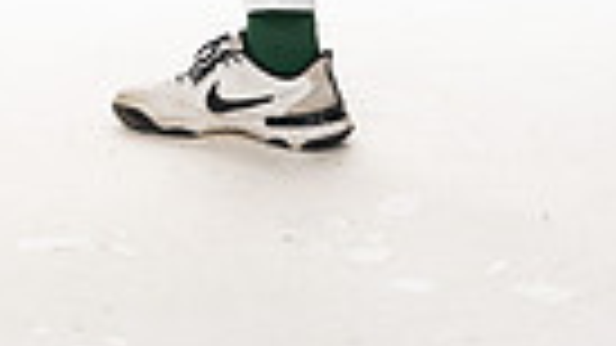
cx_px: 153
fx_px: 3201
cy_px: -602
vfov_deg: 5.8
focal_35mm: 196
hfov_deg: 11.0
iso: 400
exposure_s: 1/250
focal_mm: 57
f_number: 6.3
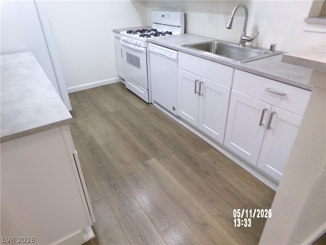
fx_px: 226
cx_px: 163
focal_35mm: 24
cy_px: 122
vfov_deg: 56.8
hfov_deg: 71.6
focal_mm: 4.3
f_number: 3.7
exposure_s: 1/17
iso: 202
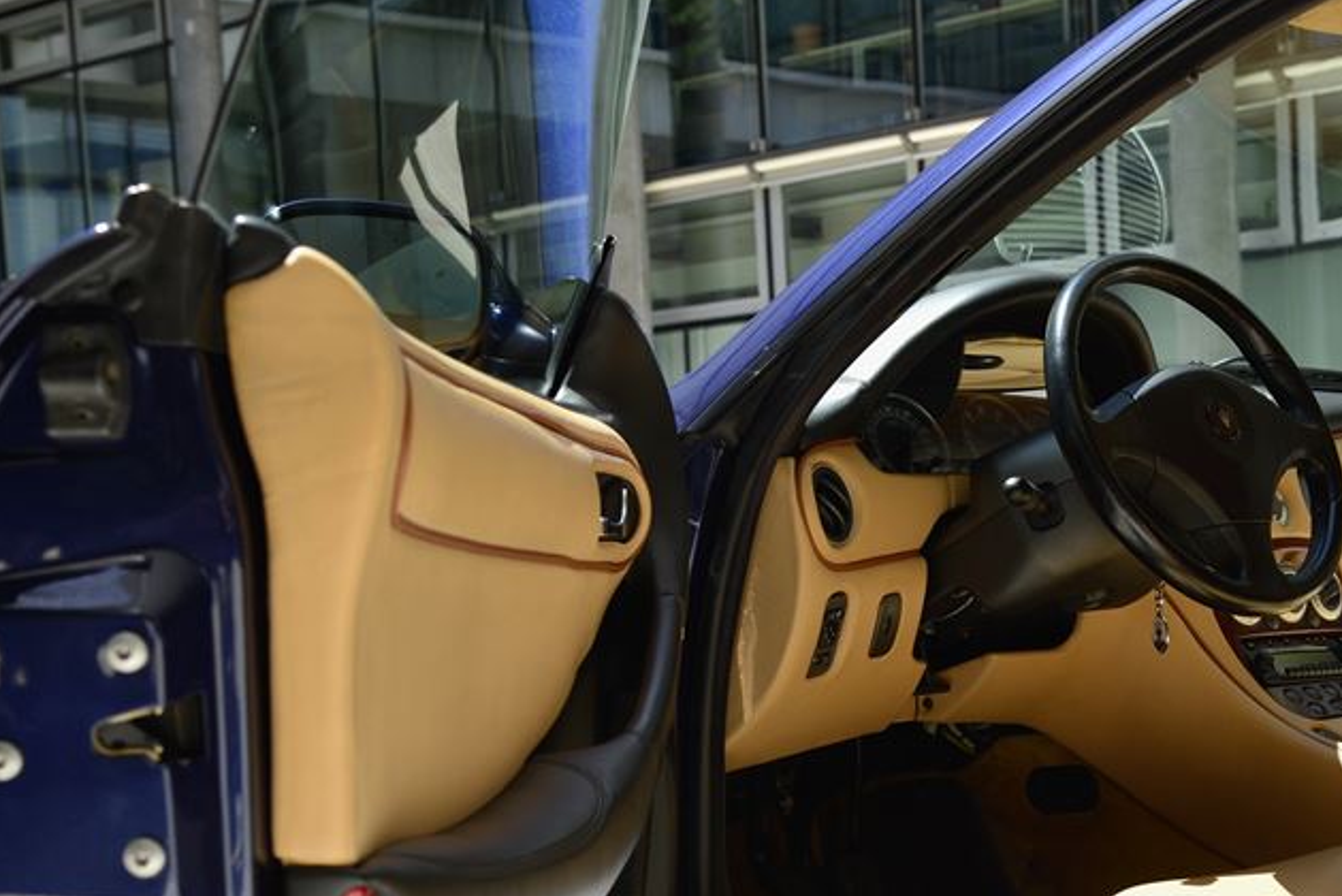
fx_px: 2499
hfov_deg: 29.7
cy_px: 660
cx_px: 945
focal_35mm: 67
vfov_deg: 20.2
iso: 160
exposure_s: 1/160
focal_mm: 44
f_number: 6.3
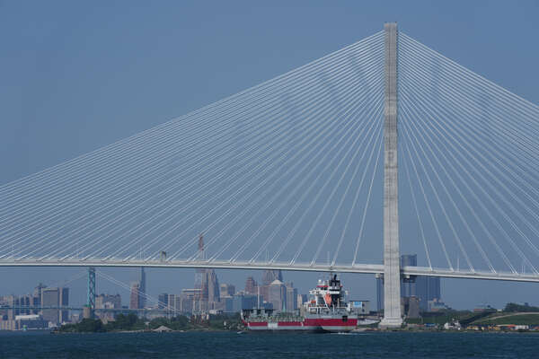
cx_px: 270
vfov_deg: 6.9
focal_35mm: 200
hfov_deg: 10.3
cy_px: 180
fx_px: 2994
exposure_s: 1/1250
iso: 200
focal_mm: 200
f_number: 8
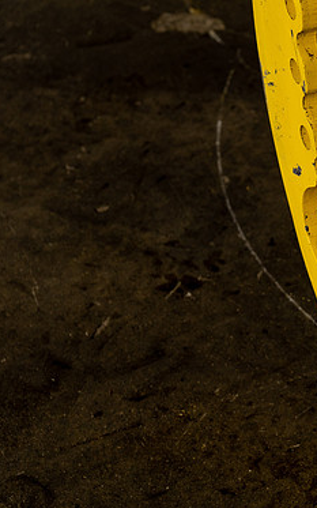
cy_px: 253
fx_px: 1535
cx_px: 390
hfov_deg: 11.5
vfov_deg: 18.8
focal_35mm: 111
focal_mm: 70
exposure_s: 1/125
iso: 800
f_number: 5.6
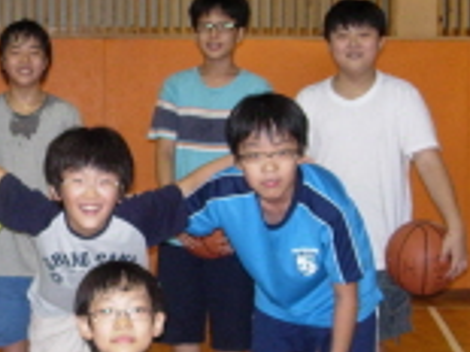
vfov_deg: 14.3
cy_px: 191
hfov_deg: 18.7
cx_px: 20
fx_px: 1397
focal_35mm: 103
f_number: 2.9
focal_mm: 8.5
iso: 200
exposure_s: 1/161
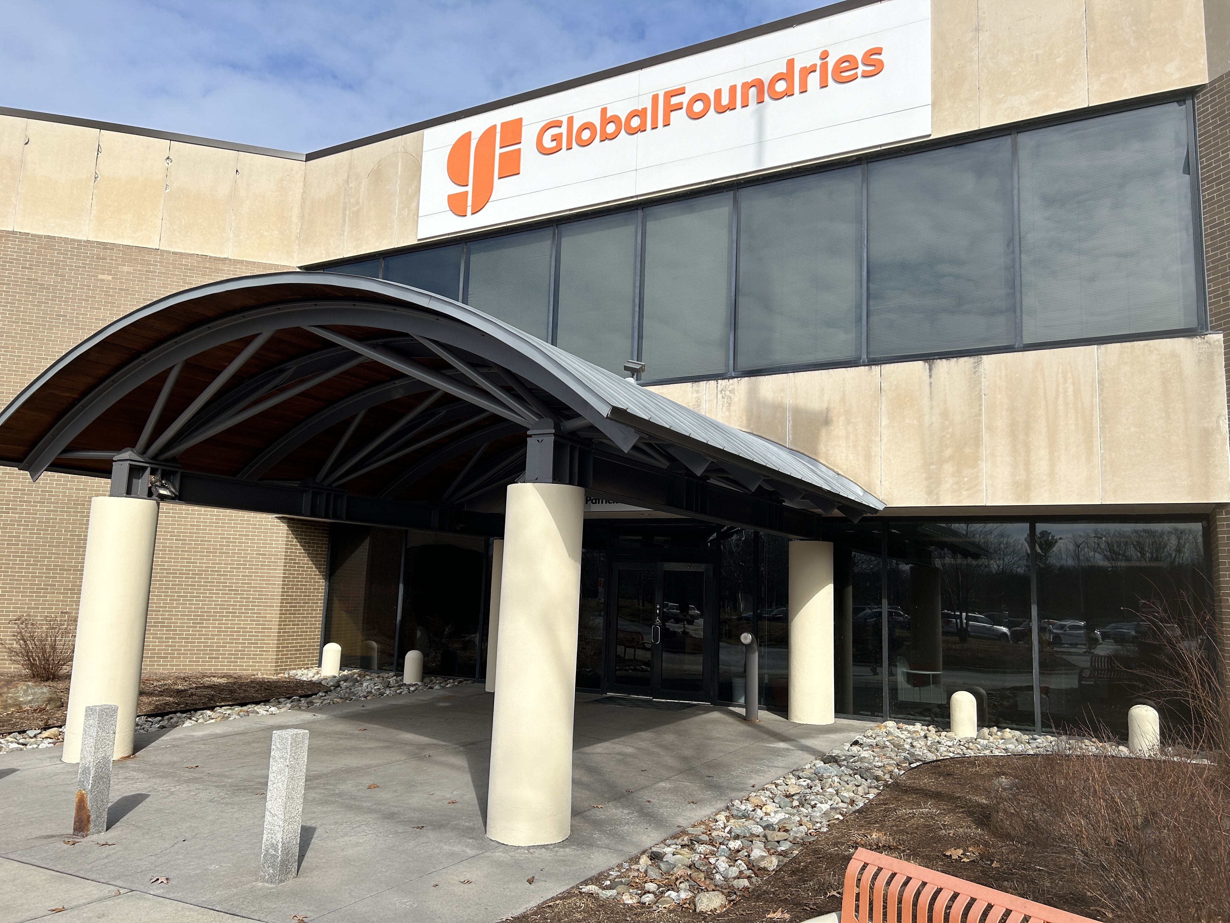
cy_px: 462
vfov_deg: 53.1
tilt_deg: +8.1
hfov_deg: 67.3
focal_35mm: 26
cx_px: 615
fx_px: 924
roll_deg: -1.6
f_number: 1.5
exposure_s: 1/3831
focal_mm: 5.7
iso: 50
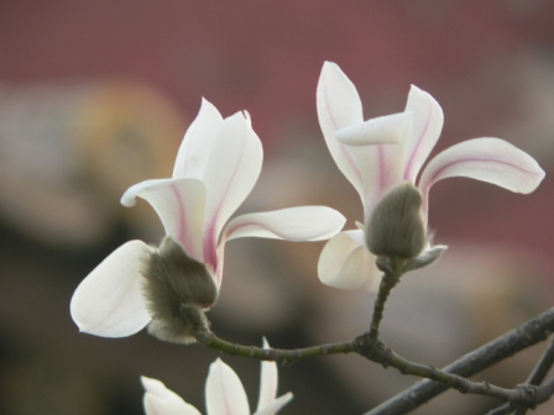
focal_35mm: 432
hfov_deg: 4.6
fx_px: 6914
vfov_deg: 3.4
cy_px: 208
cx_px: 277
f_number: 3.7
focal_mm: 72
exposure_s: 1/100
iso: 80
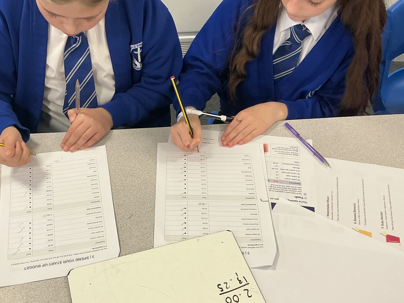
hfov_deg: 45.3
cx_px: 148
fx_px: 478
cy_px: 178
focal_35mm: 41
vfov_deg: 35.0
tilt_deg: -49.0
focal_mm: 3
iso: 50
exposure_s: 1/60
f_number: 1.8
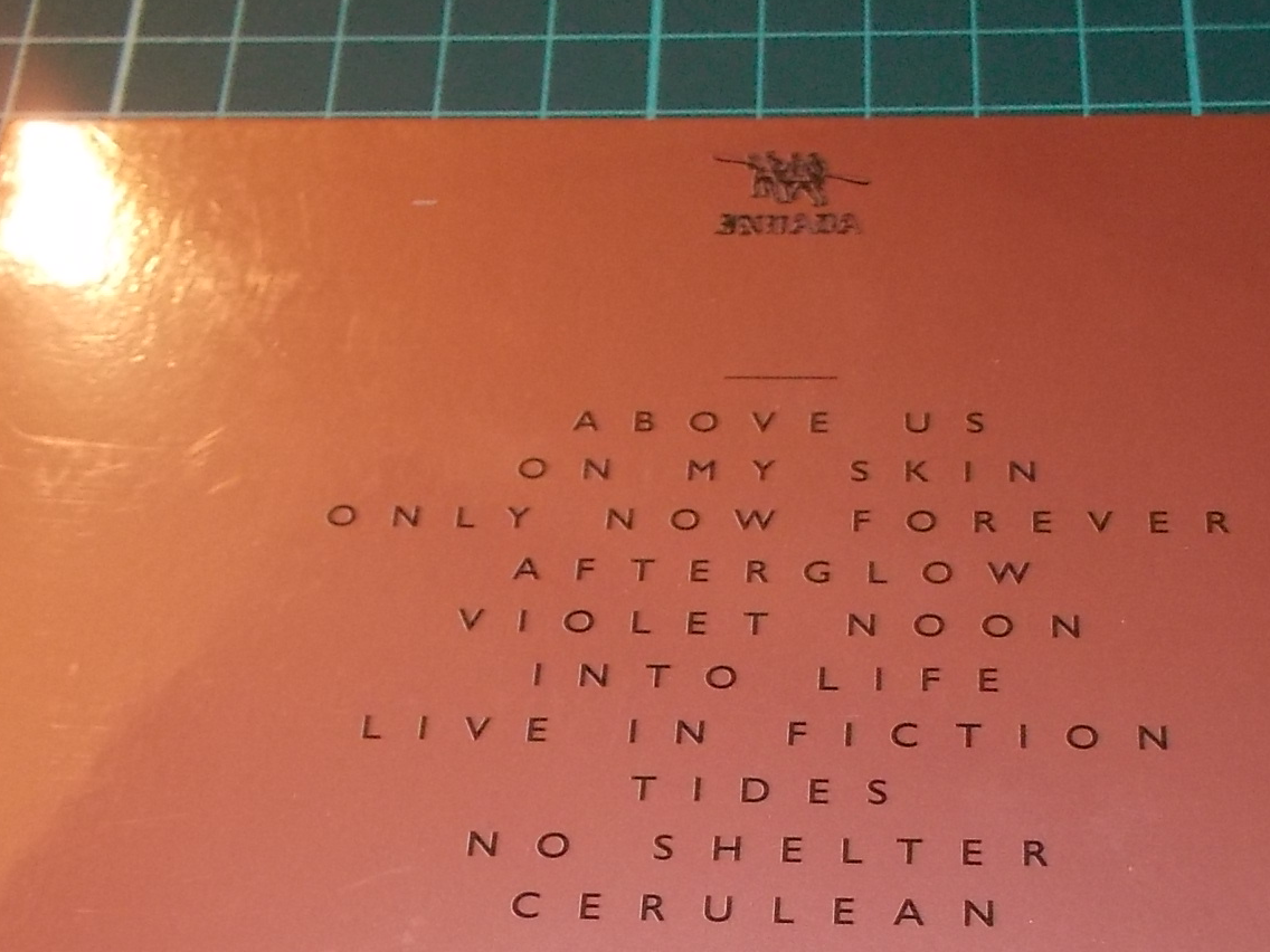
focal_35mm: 58
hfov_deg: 33.1
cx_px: 780
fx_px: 2128
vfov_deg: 24.3
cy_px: 921
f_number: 3.3
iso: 200
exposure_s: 1/30
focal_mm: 4.1
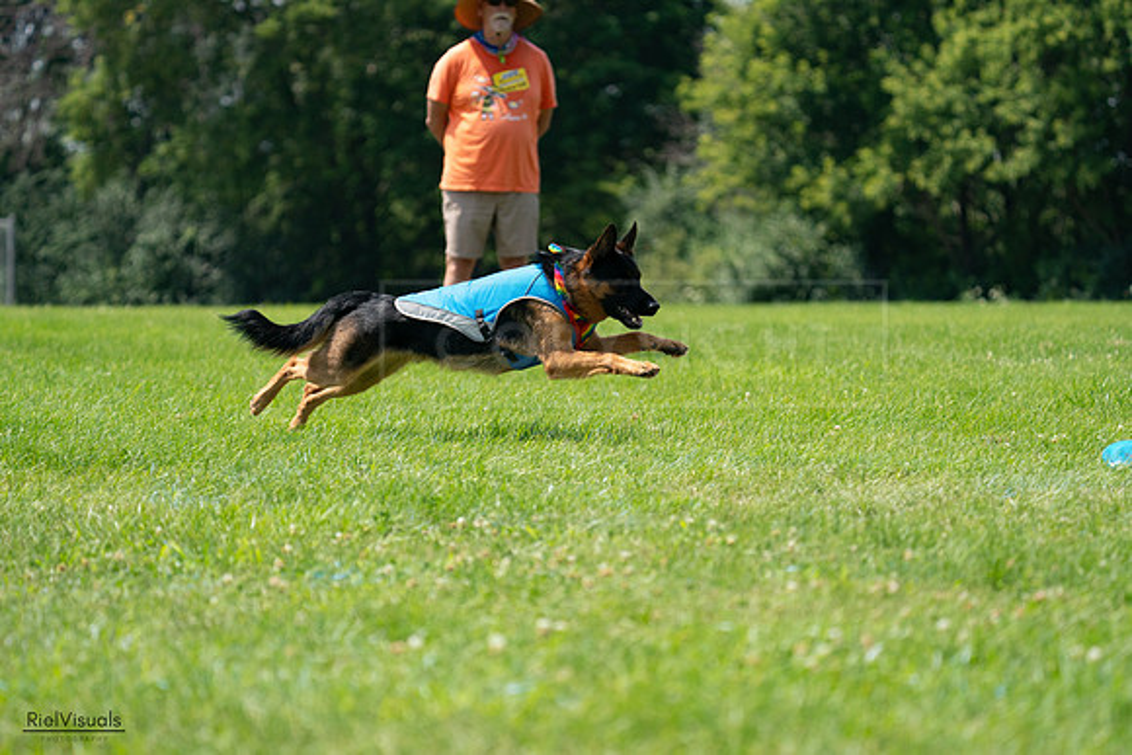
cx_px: 566
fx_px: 7013
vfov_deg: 6.2
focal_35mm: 223
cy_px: 378
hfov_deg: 9.2
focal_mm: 223
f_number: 5.6
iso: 1250
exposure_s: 1/4000
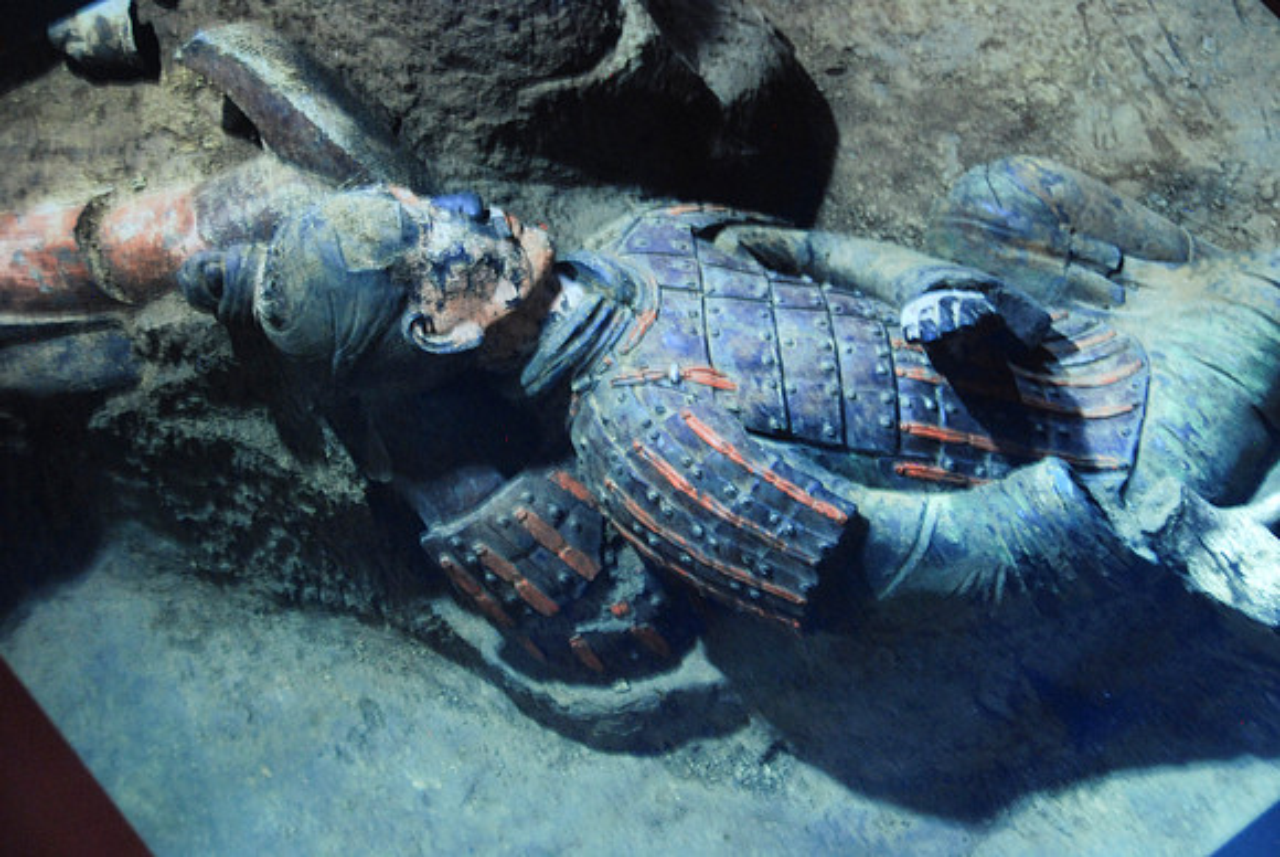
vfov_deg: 16.6
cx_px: 640
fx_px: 2936
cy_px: 428
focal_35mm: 82
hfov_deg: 24.6
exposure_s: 1/2
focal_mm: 55
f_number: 4.8
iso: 800
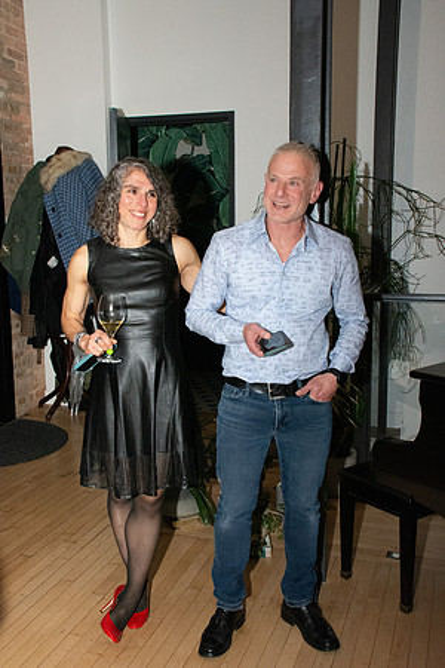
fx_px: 723
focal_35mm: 39
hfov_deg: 34.2
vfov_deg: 49.6
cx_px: 222
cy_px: 334
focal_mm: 26
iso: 5000
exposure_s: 1/250
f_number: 10
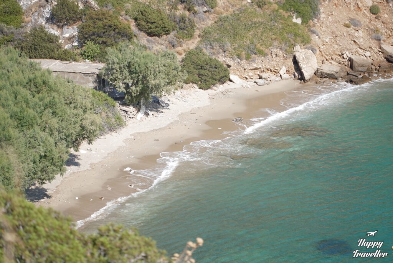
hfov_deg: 13.7
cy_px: 132
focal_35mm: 150
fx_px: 1638
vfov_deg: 9.2
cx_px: 196
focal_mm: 150
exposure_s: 1/1600
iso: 320
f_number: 5.6
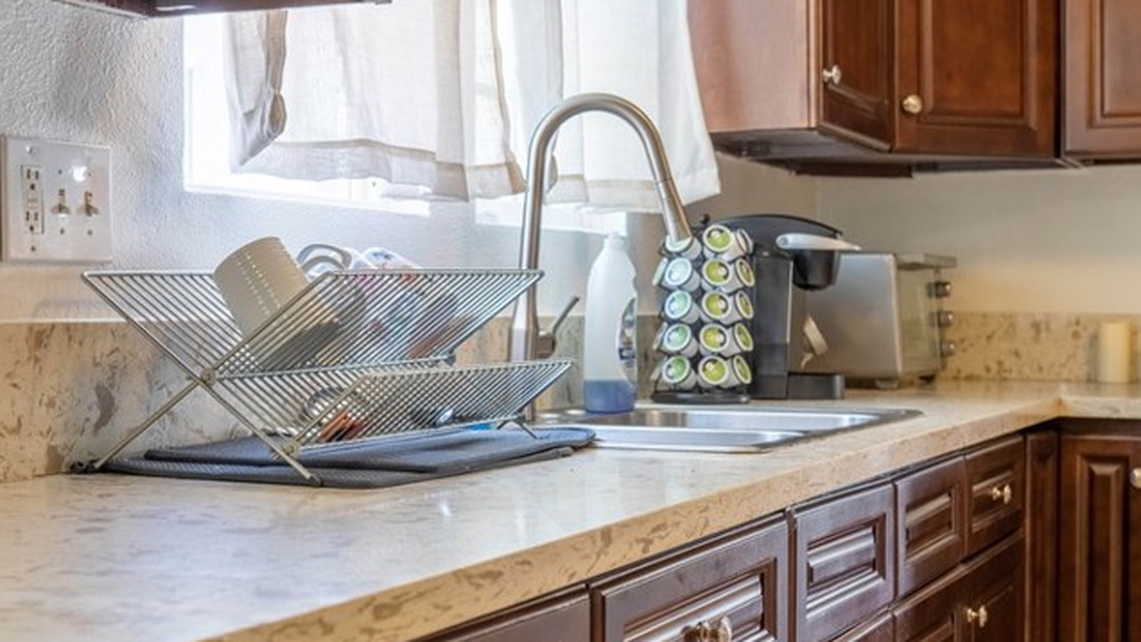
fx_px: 1785
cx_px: 554
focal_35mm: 59
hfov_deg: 35.4
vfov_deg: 20.4
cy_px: 317
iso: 1000
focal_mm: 35
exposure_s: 1/800
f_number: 4.5
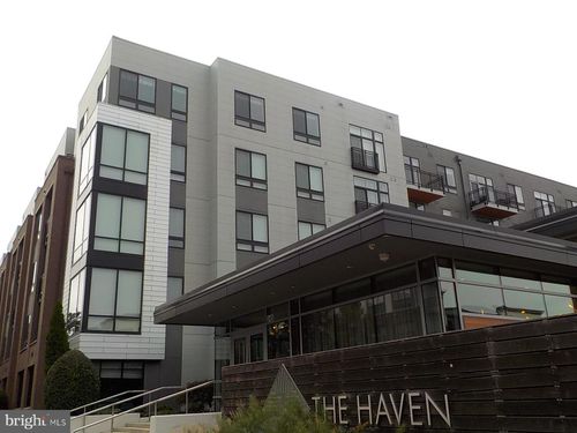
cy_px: 216
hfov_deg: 60.0
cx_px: 288
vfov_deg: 46.8
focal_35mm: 30
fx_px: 500
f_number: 3.3
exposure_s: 1/640
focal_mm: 4.1
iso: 125
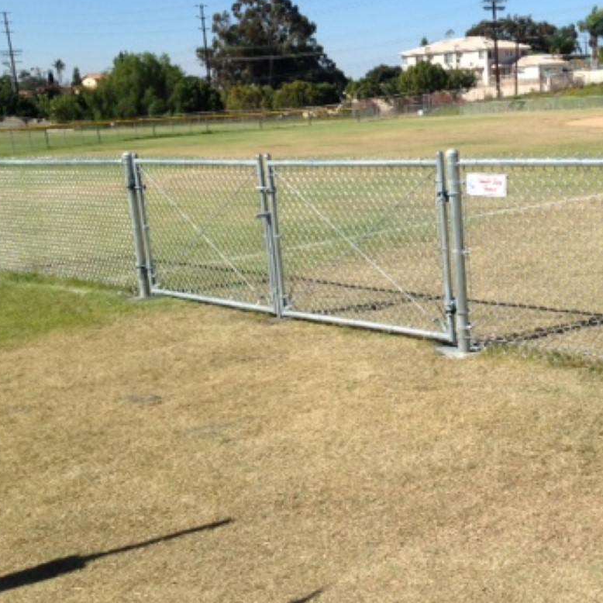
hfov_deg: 30.7
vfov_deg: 31.6
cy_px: 290
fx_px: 1064
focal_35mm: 54
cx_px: 497
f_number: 2.4
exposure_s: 1/1808
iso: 50
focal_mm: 4.12
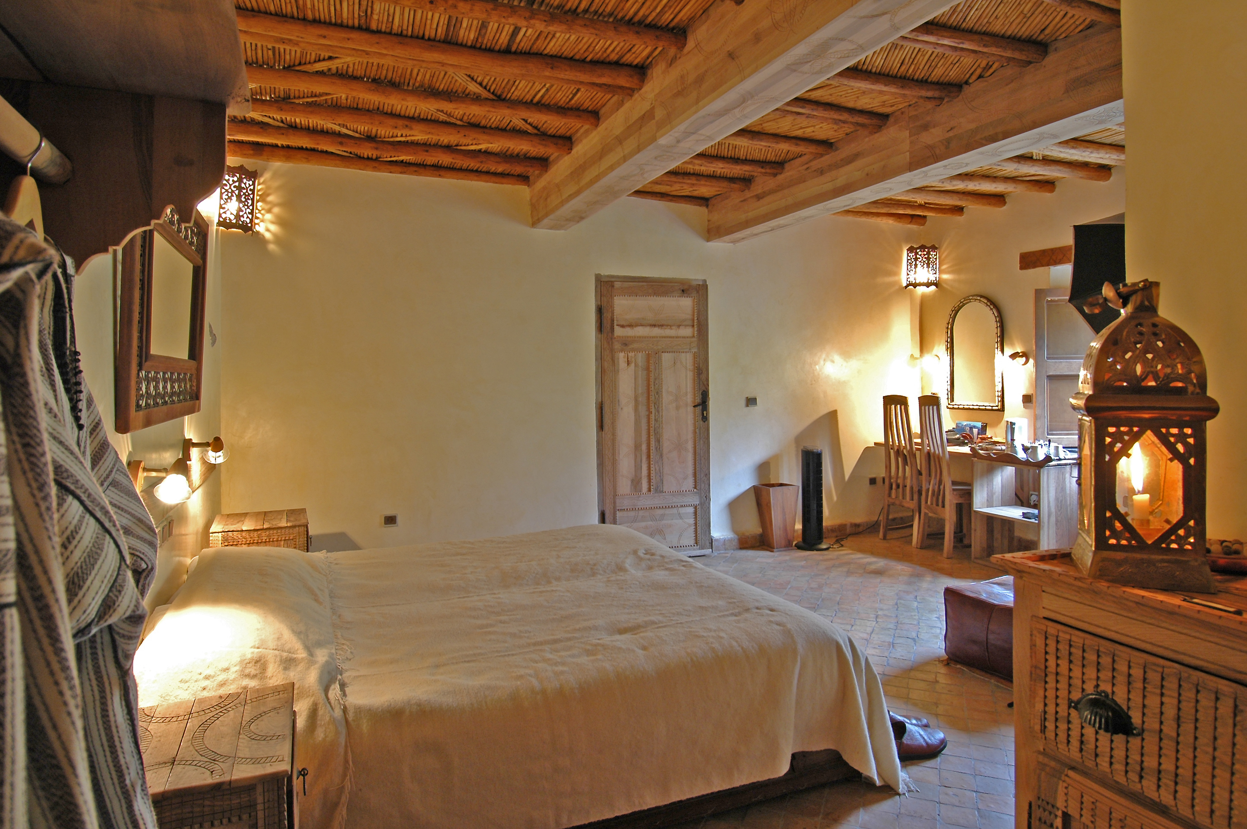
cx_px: 624
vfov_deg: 59.4
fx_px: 727
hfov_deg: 81.3
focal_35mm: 21
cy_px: 414
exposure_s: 1
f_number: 8
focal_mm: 14
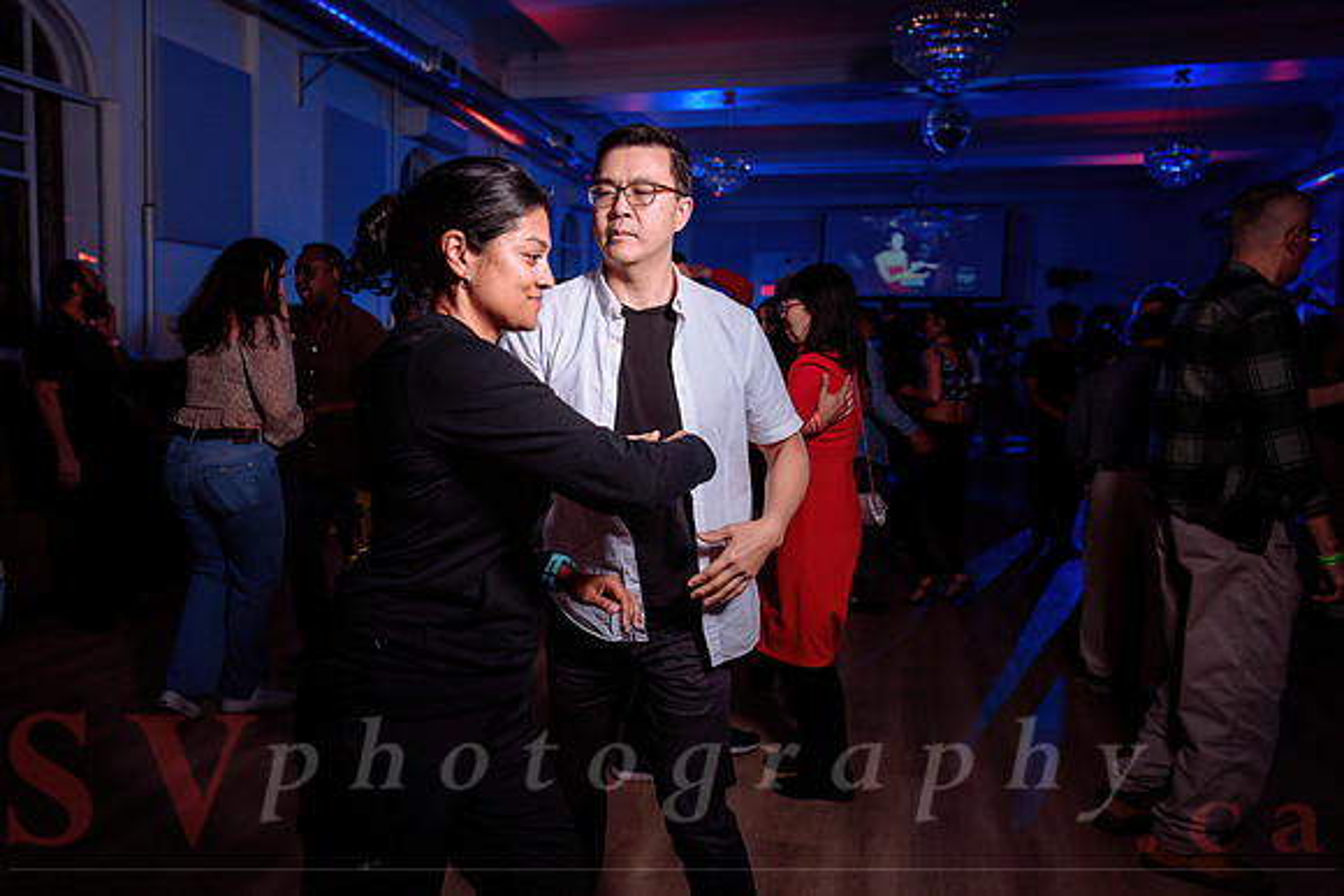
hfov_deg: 67.5
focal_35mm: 27
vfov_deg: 48.2
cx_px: 613
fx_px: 1003
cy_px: 423
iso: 1000
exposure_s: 1/125
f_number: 2.8
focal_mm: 24
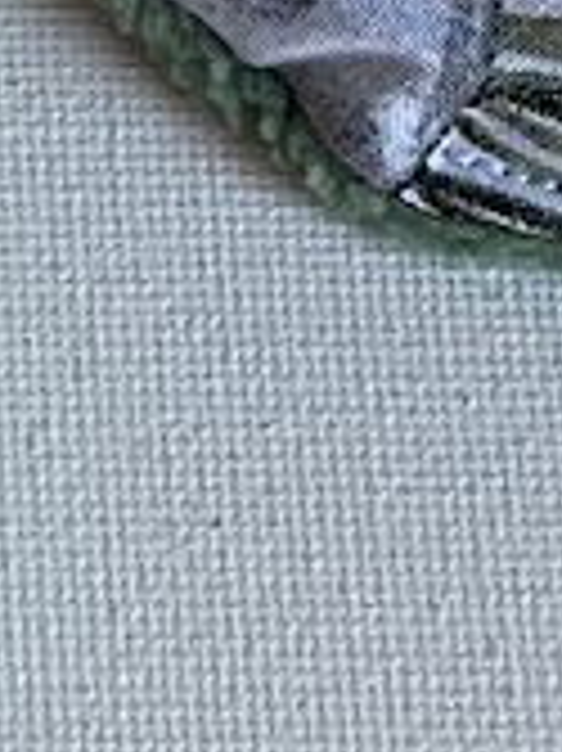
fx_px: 4812
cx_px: -769
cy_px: -81
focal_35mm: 222
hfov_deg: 6.4
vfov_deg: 8.8
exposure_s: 1/100
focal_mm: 3
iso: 20
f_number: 1.8
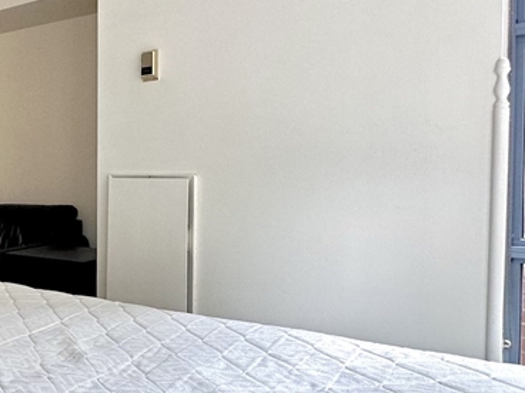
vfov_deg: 36.8
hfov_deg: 40.1
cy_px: 189
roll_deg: +0.5
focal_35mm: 39
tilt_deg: -0.8
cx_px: -33
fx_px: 591
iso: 160
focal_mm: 2.22
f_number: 2.2
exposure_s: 1/120
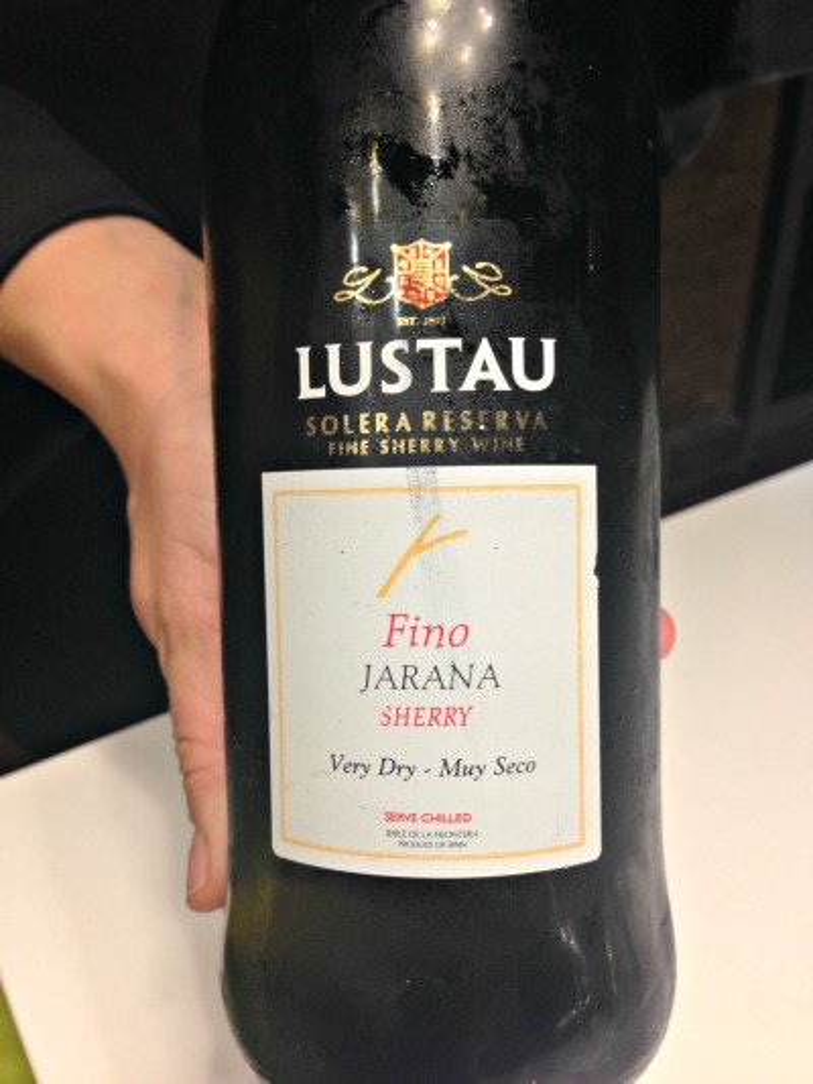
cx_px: 406
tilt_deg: -32.2
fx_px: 1033
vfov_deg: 55.3
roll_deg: +1.3
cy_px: 542
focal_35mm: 33
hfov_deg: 43.0
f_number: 2.4
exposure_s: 1/20
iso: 100
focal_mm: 4.12
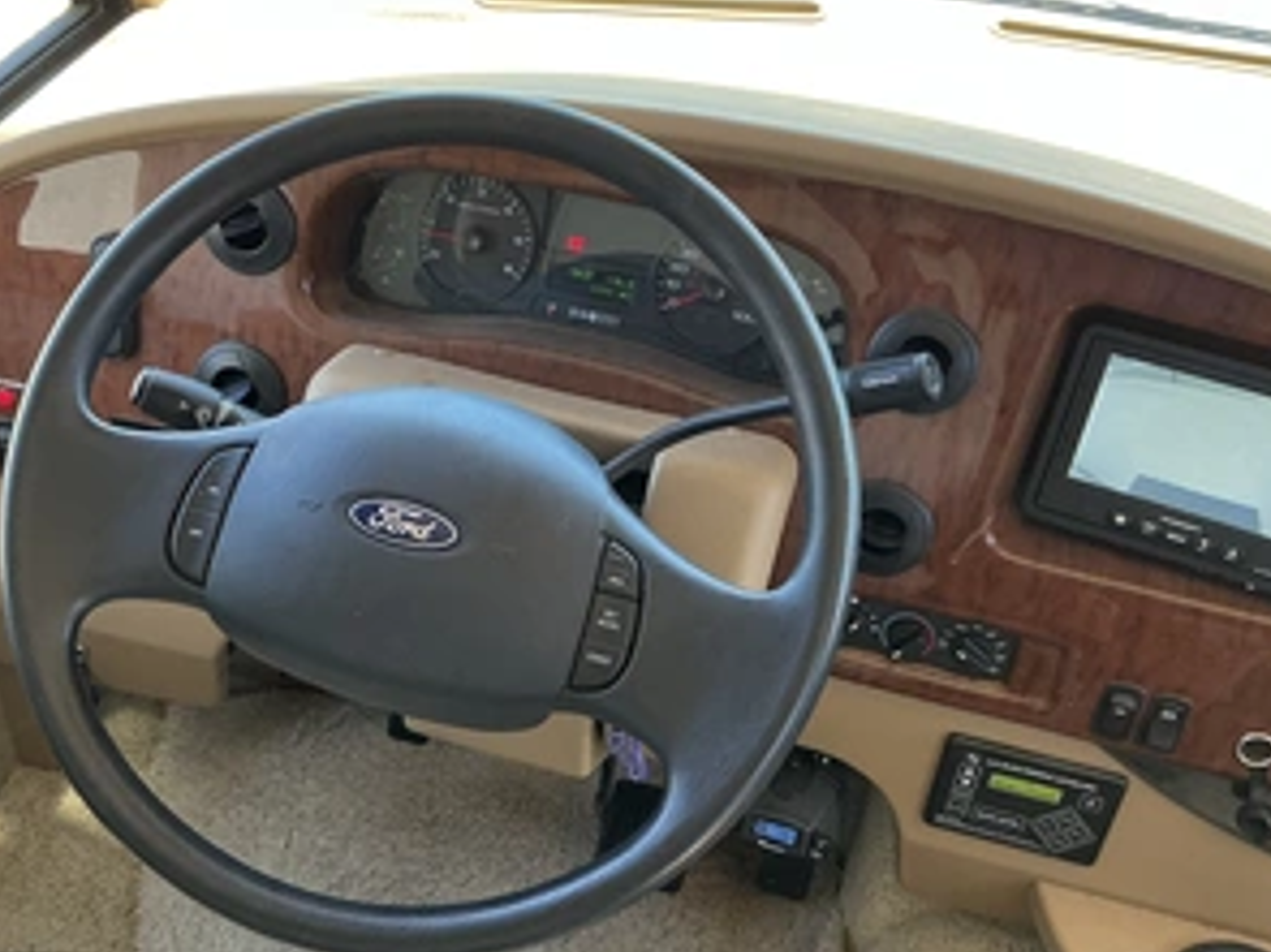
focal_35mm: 38
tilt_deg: -41.2
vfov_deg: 37.7
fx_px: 1395
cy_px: 504
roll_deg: -3.6
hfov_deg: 48.9
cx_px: 573
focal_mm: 3
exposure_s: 1/122
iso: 64
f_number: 1.8
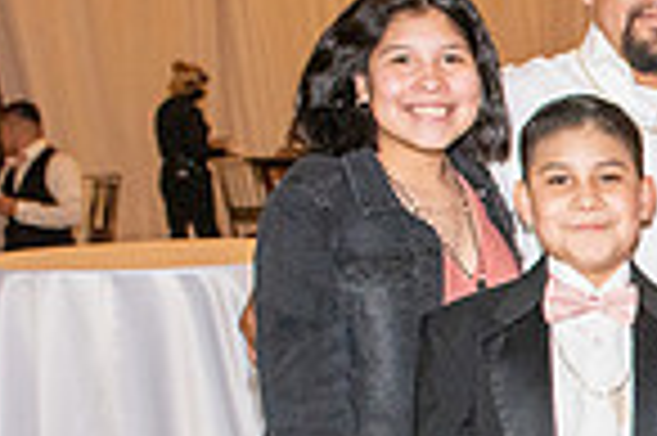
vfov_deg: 11.5
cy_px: 538
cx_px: 1043
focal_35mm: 116
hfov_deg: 15.9
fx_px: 2115
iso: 1600
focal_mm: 24
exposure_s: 1/160
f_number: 4
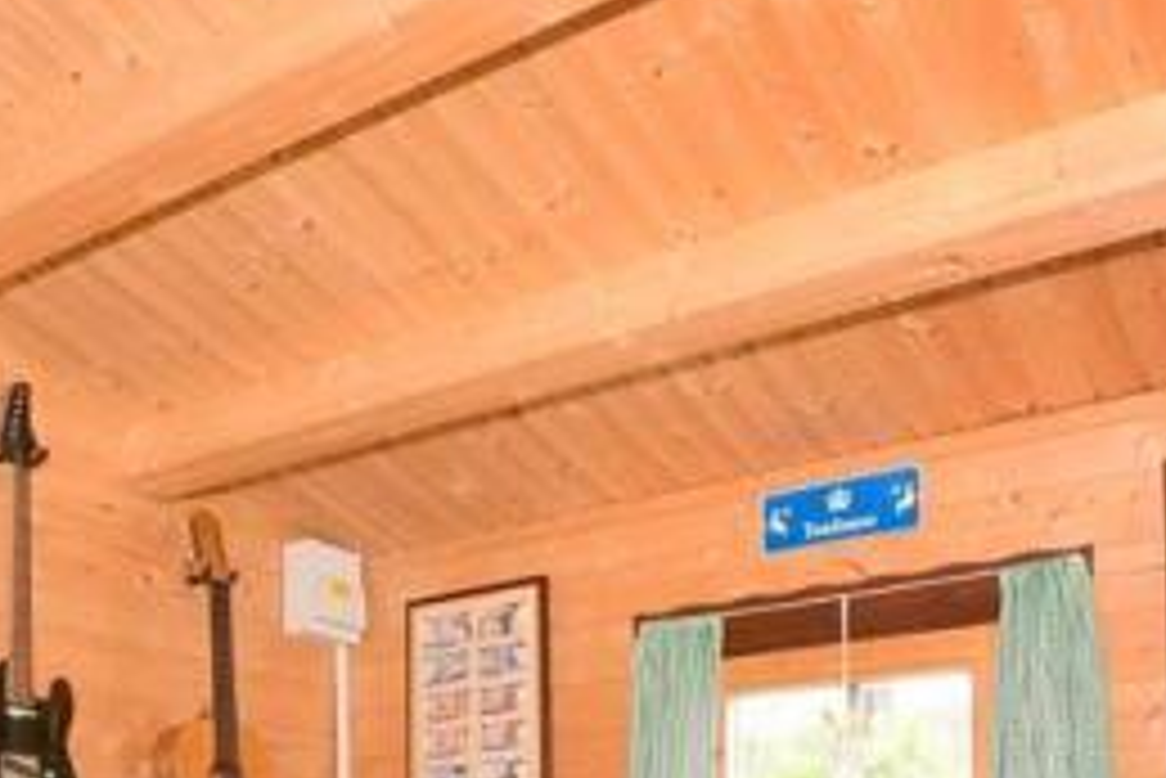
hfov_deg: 50.6
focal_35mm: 38
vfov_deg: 30.4
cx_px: 626
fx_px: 1231
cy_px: 911
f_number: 5
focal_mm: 10
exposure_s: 1/125
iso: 200
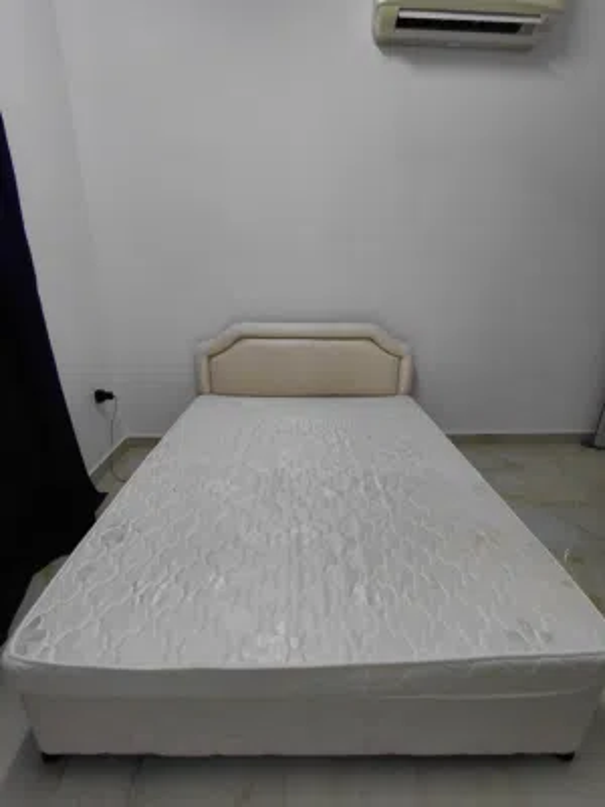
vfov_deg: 94.5
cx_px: 302
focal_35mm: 16
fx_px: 373
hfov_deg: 78.1
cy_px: 404
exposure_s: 1/50
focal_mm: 1.64
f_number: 2.2
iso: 100
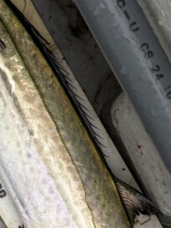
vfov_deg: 20.3
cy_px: 206
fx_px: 627
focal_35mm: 95
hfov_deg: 15.5
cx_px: 80
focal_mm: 5.96
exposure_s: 1/122
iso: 40
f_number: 1.6
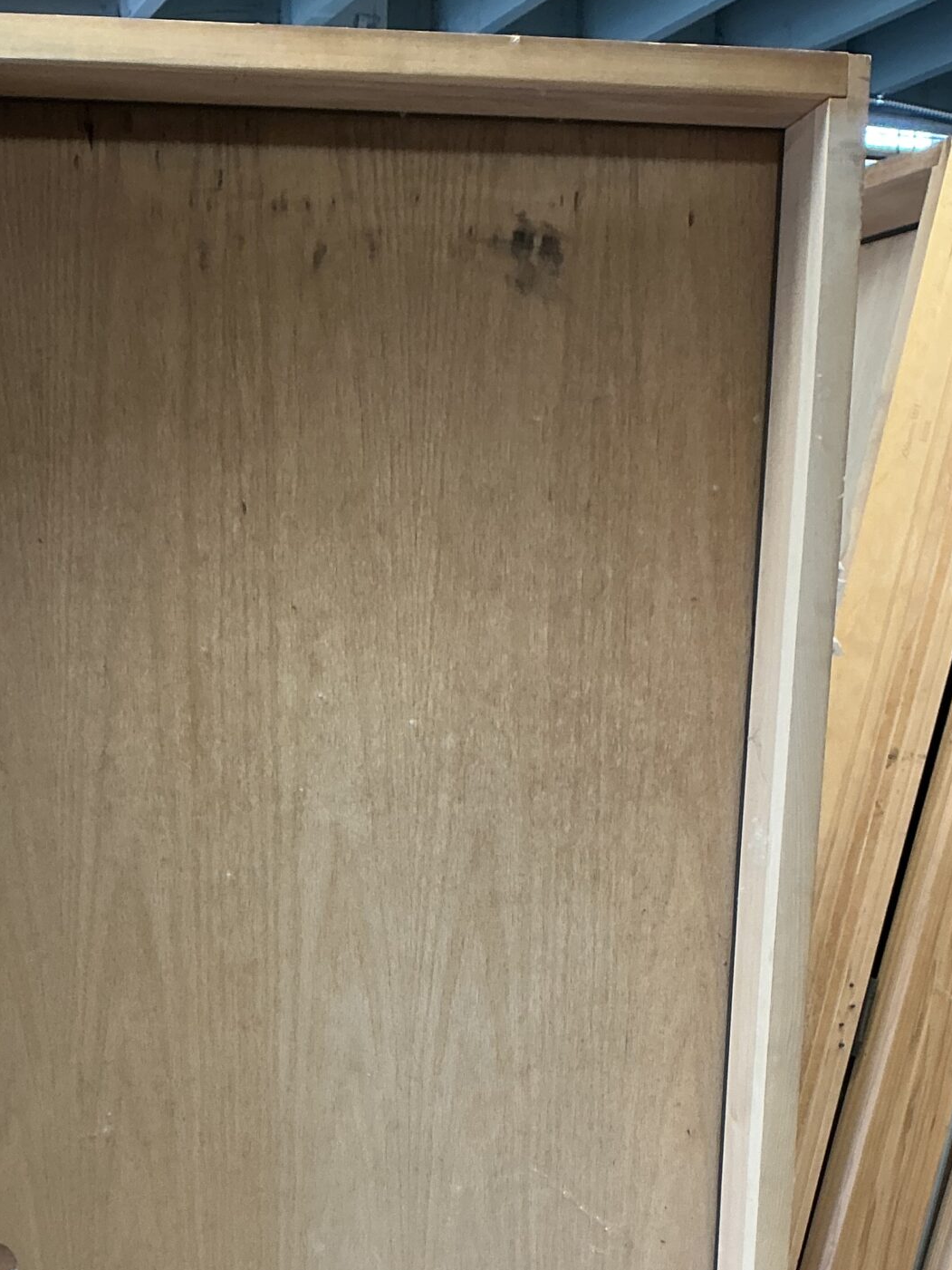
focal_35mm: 53
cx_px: 345
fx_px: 1943
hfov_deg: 27.4
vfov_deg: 34.3
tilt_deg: -15.2
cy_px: 1124
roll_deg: +0.3
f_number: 1.8
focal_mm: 3
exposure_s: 1/60
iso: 64
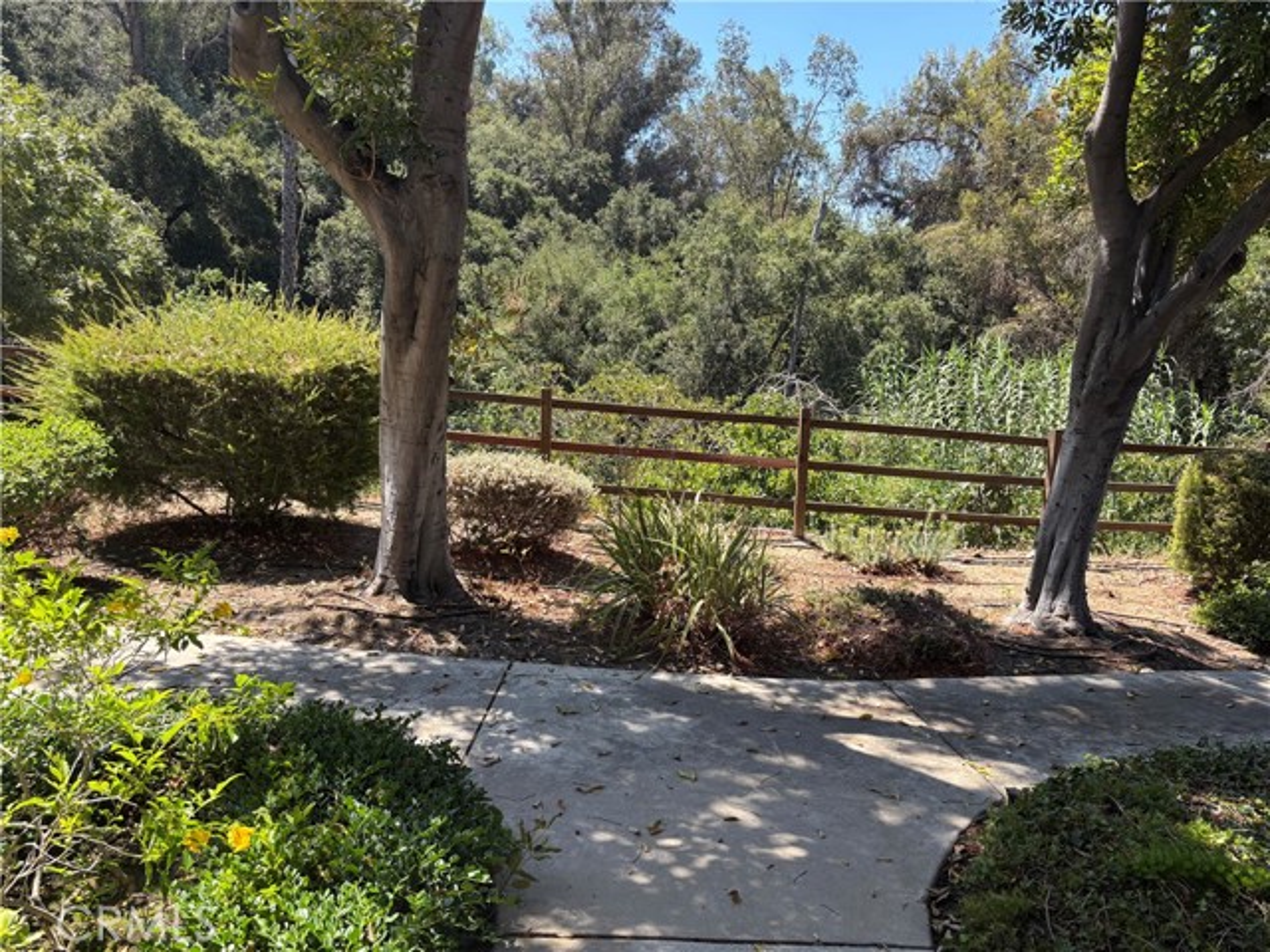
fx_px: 954
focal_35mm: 26
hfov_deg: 67.3
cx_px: 635
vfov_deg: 53.1
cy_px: 476
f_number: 1.6
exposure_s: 1/792
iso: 50
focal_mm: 5.96
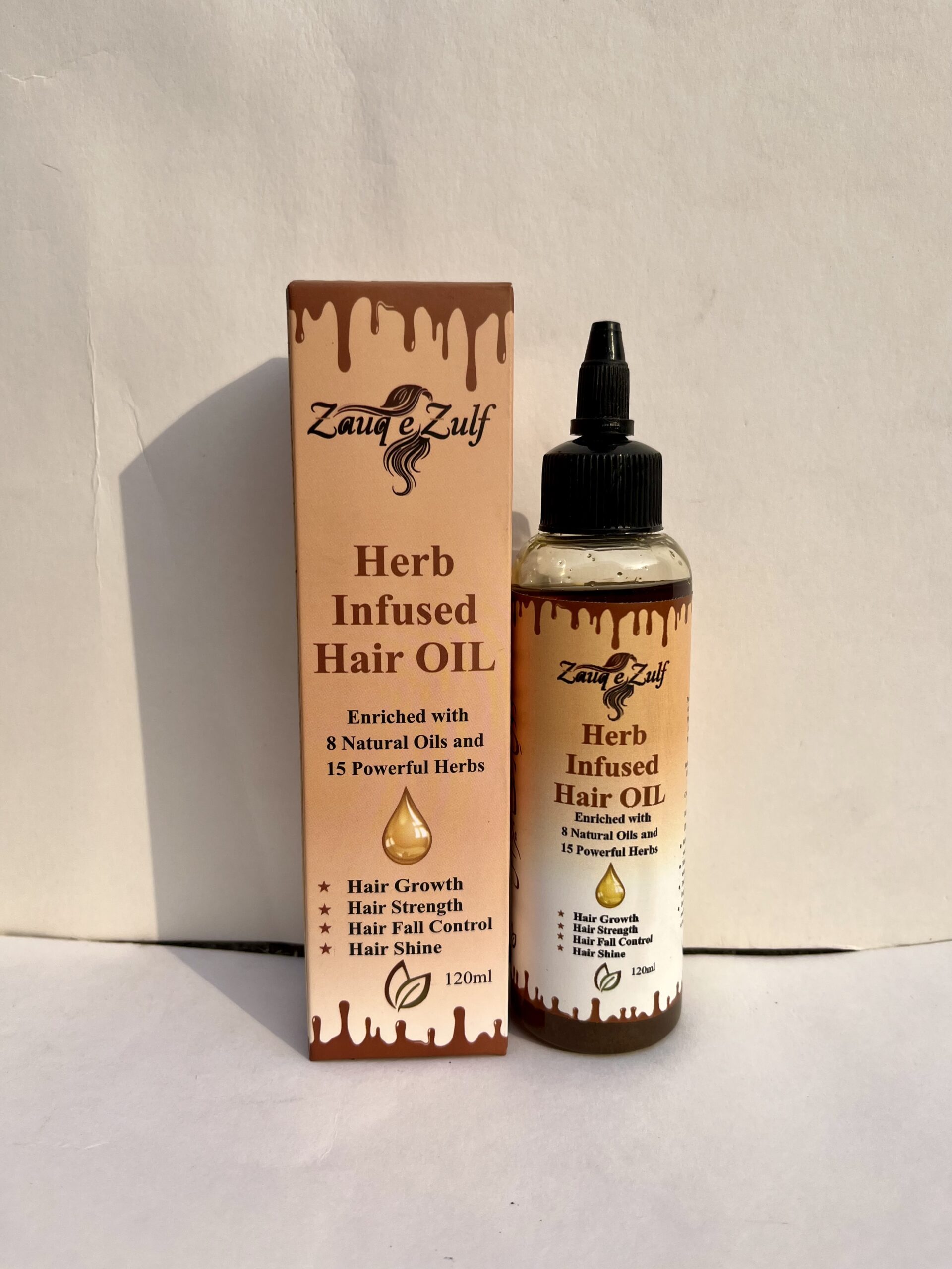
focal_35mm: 26
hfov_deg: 53.1
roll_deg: +3.1
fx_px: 953
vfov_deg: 67.3
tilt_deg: -6.2
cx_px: 476
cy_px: 634
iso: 50
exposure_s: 1/4016
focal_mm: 5.1
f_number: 1.6
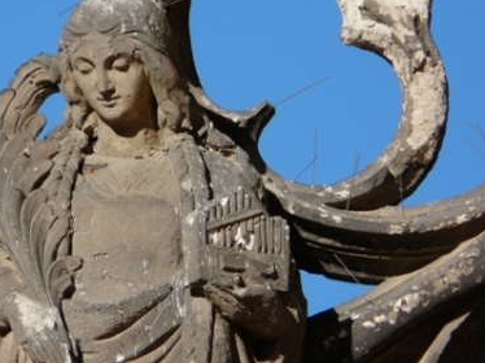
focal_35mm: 812
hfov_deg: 2.4
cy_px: 141
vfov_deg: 1.8
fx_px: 11370
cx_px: 135
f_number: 6.3
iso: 100
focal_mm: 82.8
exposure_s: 1/500
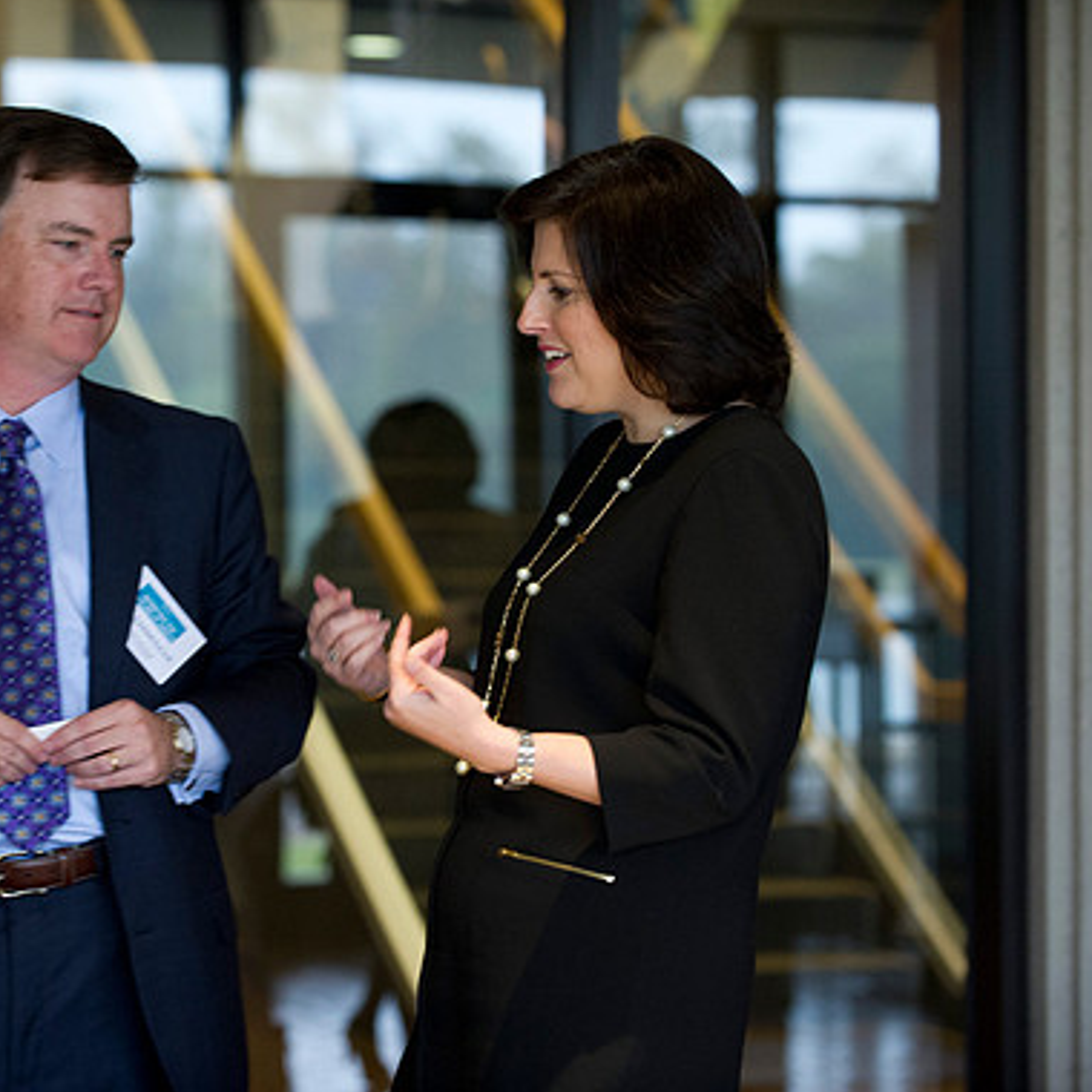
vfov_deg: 12.8
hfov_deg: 12.8
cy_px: 543
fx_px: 4854
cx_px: 325
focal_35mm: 136
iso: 2500
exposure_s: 1/100
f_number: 3.2
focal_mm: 105
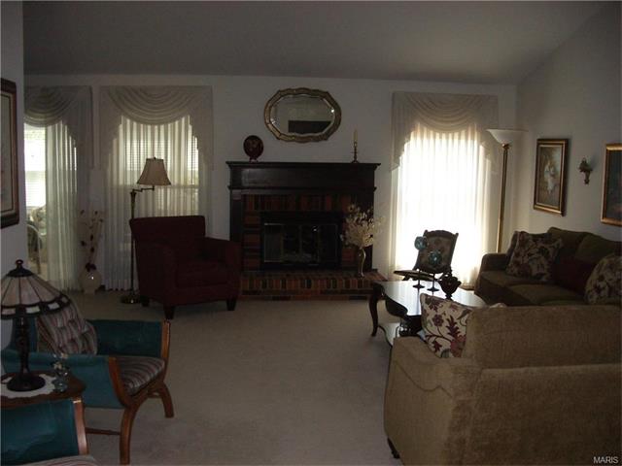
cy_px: 233
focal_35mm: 35
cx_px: 311
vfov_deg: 40.7
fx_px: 629
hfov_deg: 52.6
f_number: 2.6
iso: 200
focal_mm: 5.8
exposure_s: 1/60
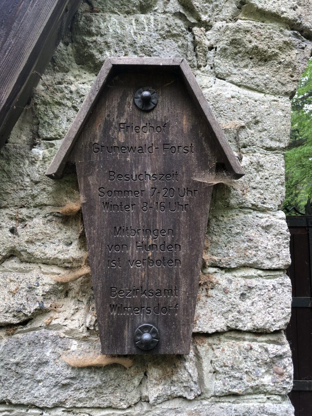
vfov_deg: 63.4
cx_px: 156
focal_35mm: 28
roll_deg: +1.4
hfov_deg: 49.7
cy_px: 208
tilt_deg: +4.6
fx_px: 336
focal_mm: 3.99
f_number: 1.8
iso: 50
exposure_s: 1/120
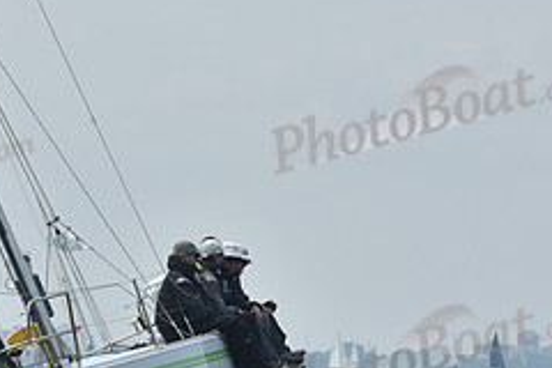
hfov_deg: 4.3
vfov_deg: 2.8
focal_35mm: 484
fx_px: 7421
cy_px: 266
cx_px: 154
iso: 250
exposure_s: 1/800
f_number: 11
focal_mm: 200
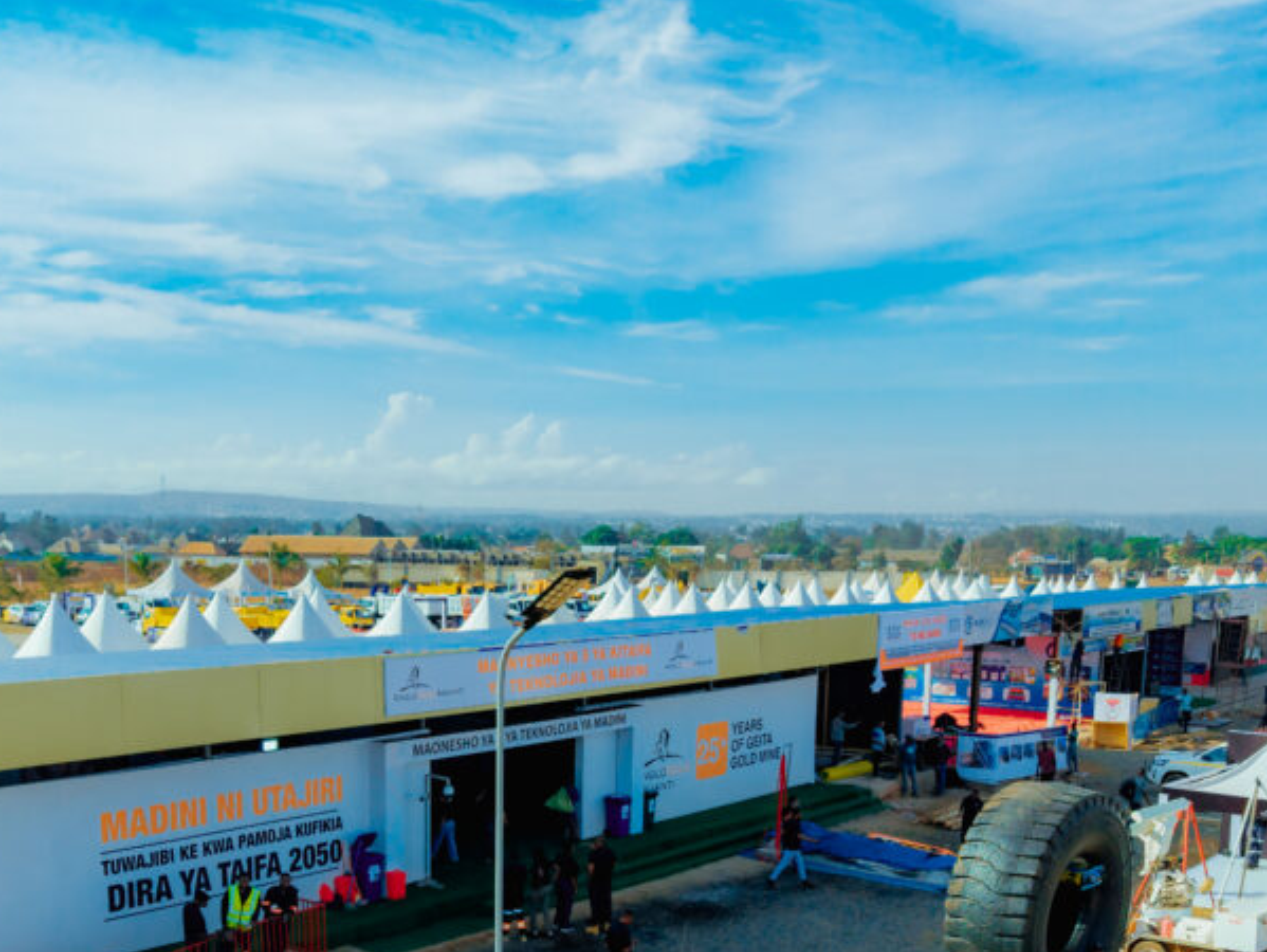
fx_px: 1502
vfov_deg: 33.9
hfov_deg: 45.7
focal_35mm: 41
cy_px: 789
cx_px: 577
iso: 150
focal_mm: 8.67
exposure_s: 1/250
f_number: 1.8
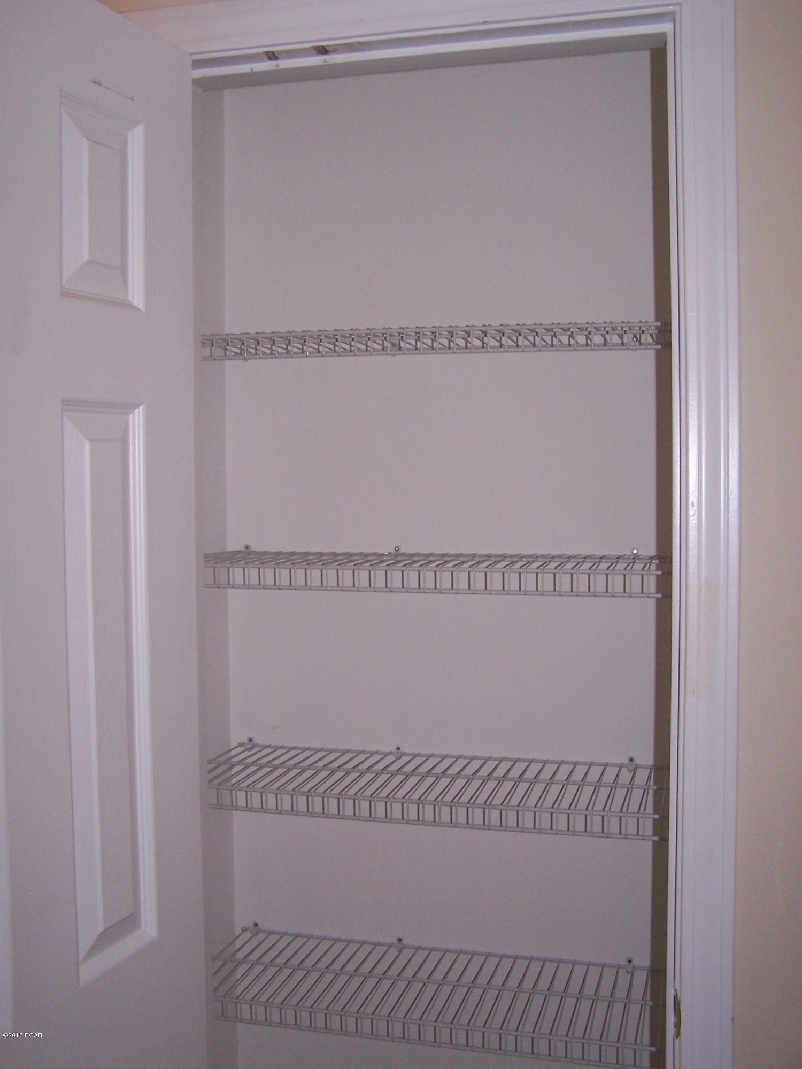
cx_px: 401
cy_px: 534
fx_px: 1174
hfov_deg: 37.7
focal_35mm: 38
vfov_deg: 49.0
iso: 140
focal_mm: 6.3
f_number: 2.8
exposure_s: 1/60
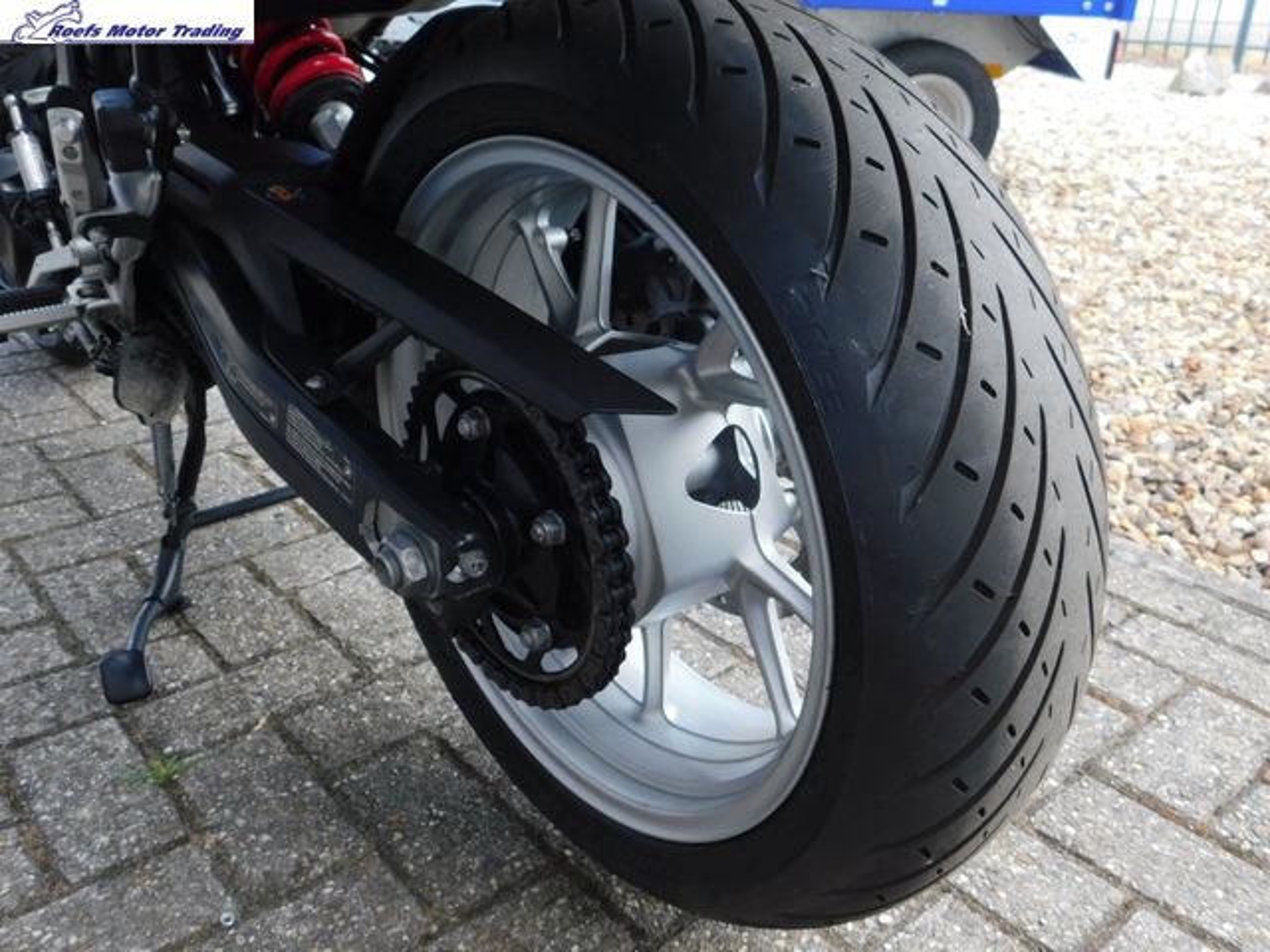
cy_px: 476
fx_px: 1101
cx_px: 635
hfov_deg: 60.0
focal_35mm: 30
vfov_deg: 46.8
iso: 125
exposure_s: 1/125
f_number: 3.2
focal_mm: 5.3
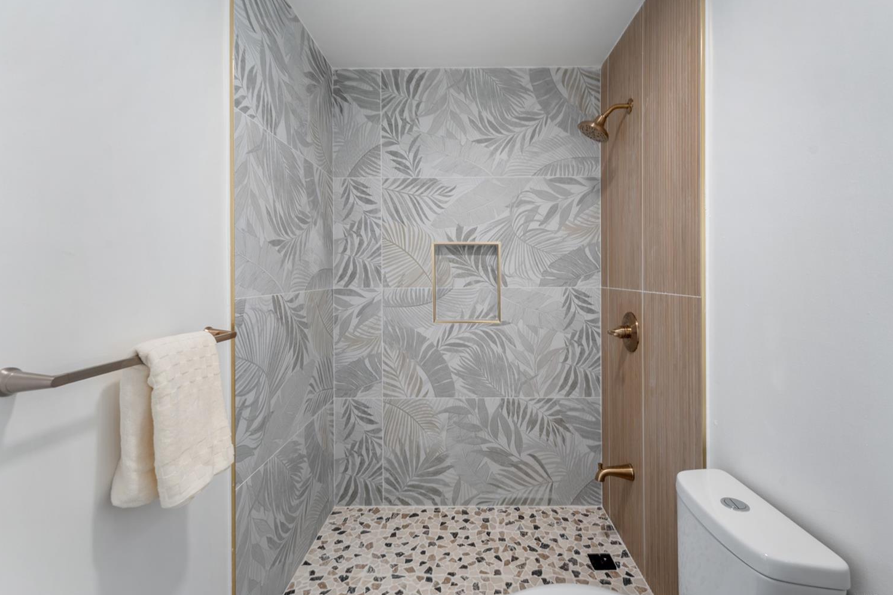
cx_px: 467
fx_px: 393
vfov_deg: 74.2
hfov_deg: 97.2
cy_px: 288
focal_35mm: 16
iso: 200
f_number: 9
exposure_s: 1/5
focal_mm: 14.8
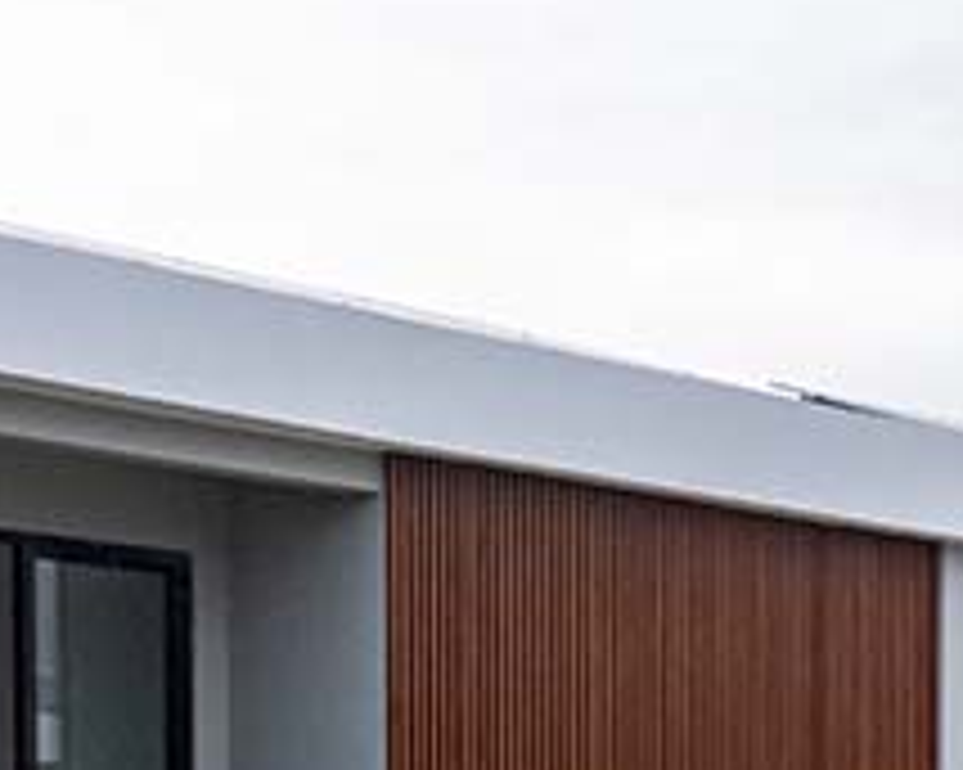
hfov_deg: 14.8
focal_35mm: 118
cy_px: 1121
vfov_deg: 12.5
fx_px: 3362
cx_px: 1566
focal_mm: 10.26
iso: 100
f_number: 5
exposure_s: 1/200
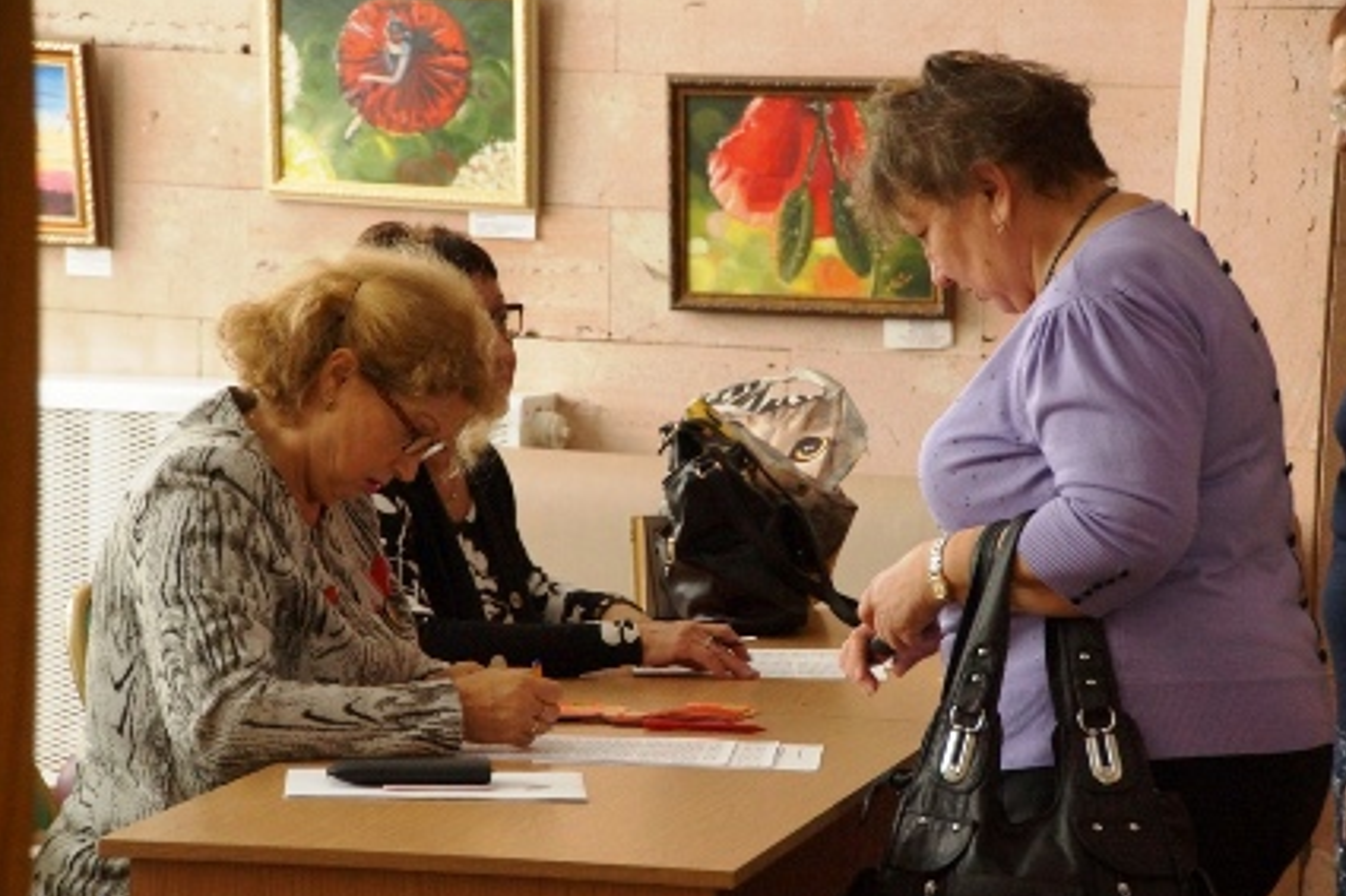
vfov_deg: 7.2
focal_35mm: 190
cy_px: 454
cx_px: 700
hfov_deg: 10.8
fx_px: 7101
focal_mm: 120
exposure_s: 1/250
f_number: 6.3
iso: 2000
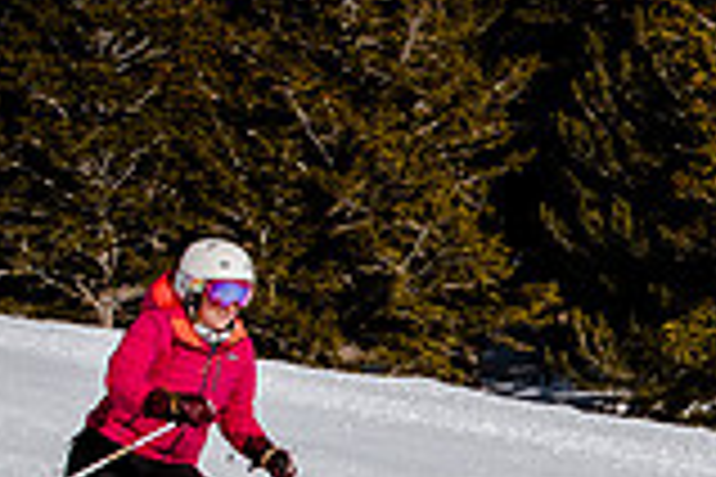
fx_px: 5708
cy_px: 357
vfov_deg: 4.8
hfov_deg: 7.1
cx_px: 763
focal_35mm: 287
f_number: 8
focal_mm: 40
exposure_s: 1/1000
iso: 160
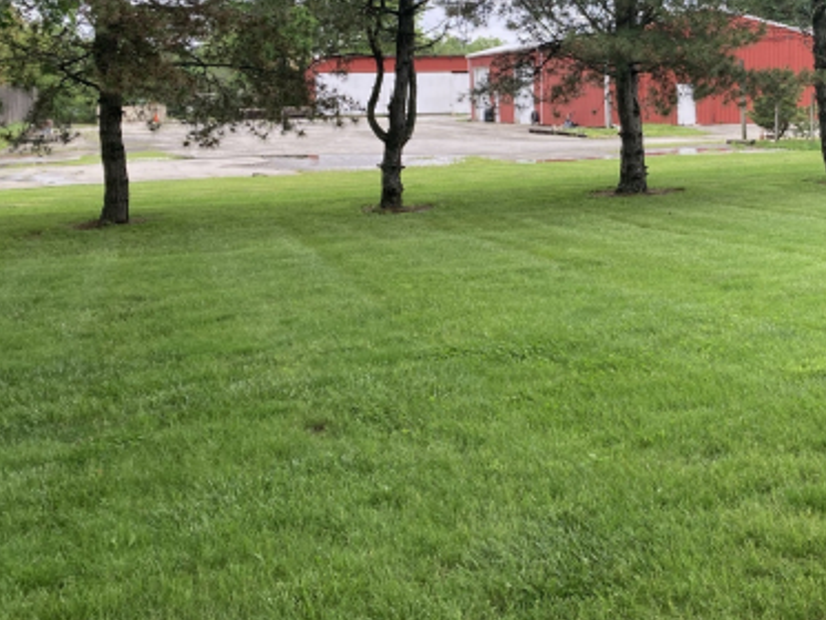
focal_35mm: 50
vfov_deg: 28.6
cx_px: 637
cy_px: 135
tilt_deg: -0.5
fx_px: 1193
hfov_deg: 37.1
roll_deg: +0.7
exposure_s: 1/282
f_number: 1.8
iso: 20
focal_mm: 3.99
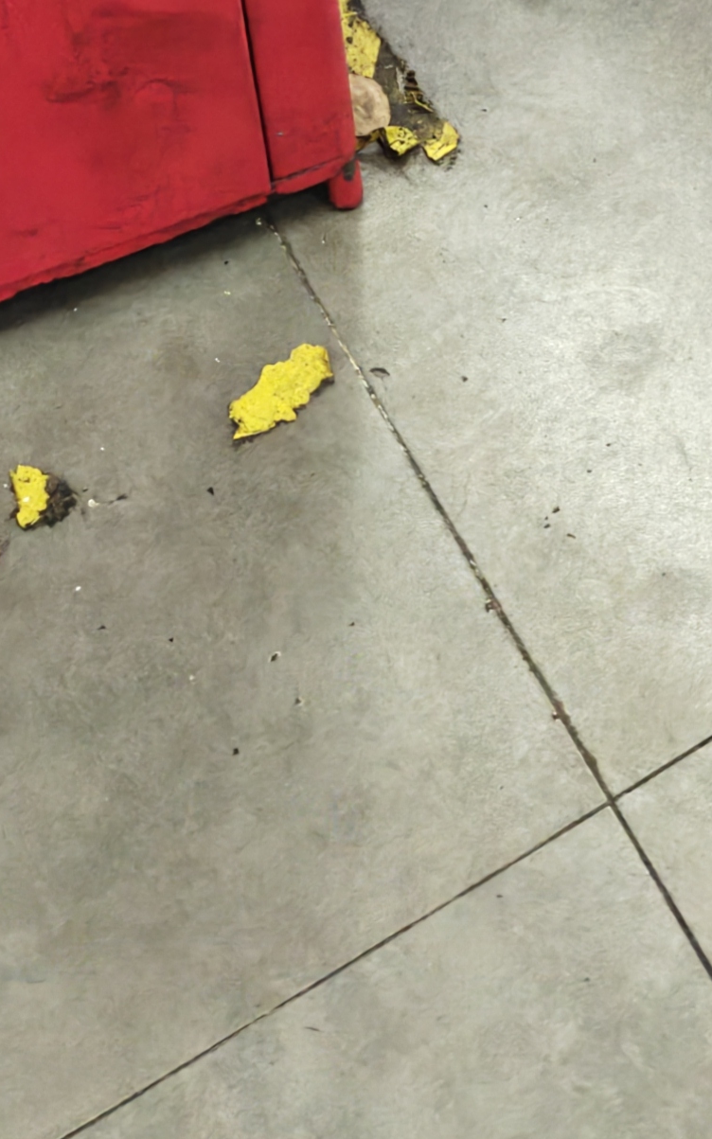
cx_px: 748
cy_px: -538
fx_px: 2577
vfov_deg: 21.3
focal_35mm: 83
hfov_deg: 15.4
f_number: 1.6
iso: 3200
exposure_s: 1/451
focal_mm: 6.06
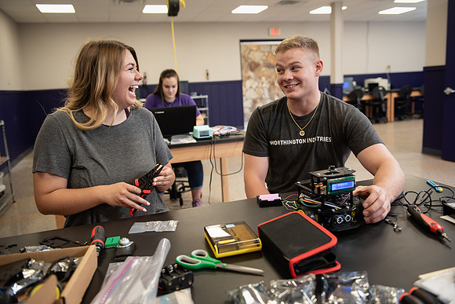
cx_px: 228
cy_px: 152
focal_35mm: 32
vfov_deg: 41.1
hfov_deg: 58.7
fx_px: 405
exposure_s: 1/160
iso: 640
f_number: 3.5
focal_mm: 32
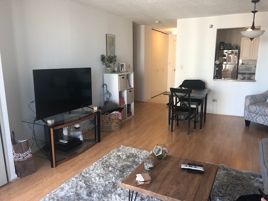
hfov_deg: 63.4
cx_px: 134
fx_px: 217
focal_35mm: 28
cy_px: 100
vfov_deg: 49.7
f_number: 1.8
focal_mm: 4
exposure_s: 1/30
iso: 25
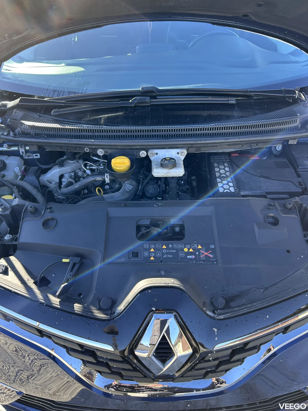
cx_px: 154
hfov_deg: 53.1
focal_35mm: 26
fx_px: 308
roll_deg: -0.9
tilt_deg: -35.6
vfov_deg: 67.3
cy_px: 206
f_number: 1.5
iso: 40
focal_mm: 5.7
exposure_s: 1/240
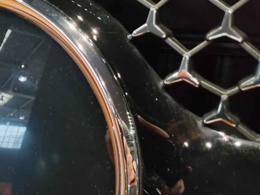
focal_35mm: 58
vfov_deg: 24.5
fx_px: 435
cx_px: 7
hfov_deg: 31.1
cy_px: 173
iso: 617
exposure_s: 1/20
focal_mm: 4.74
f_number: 1.79
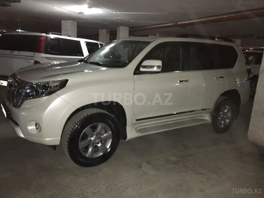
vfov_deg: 48.2
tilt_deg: -12.1
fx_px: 221
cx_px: 132
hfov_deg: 61.7
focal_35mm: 29
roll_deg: -4.0
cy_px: 99
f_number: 2.2
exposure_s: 1/17
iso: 400
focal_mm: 4.15
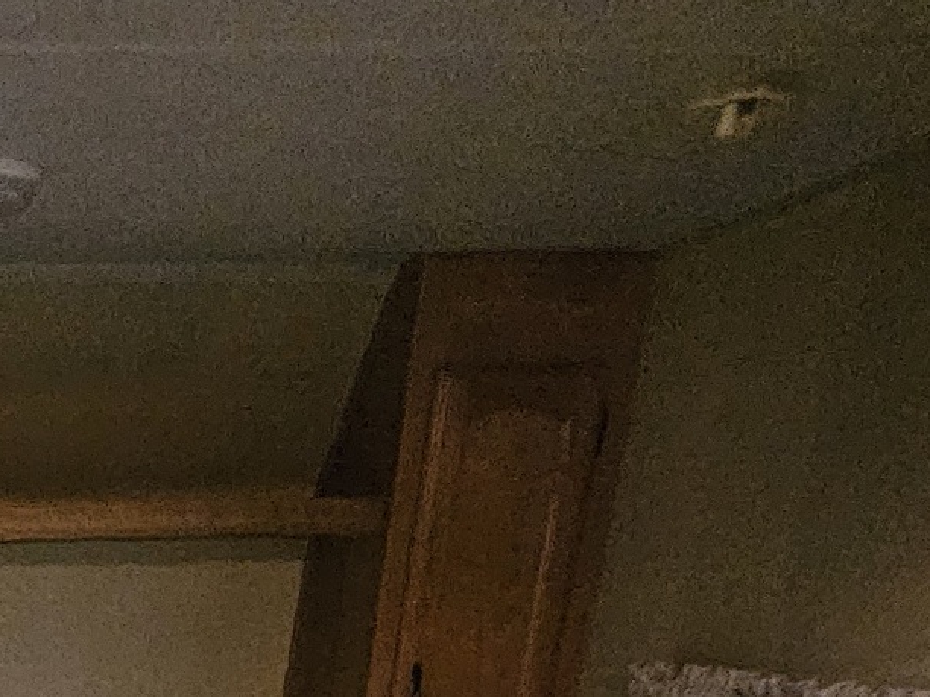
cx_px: -155
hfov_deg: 31.9
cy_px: 1288
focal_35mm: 51
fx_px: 1370
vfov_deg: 19.9
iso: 1000
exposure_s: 1/24
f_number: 2.2
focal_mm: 2.2
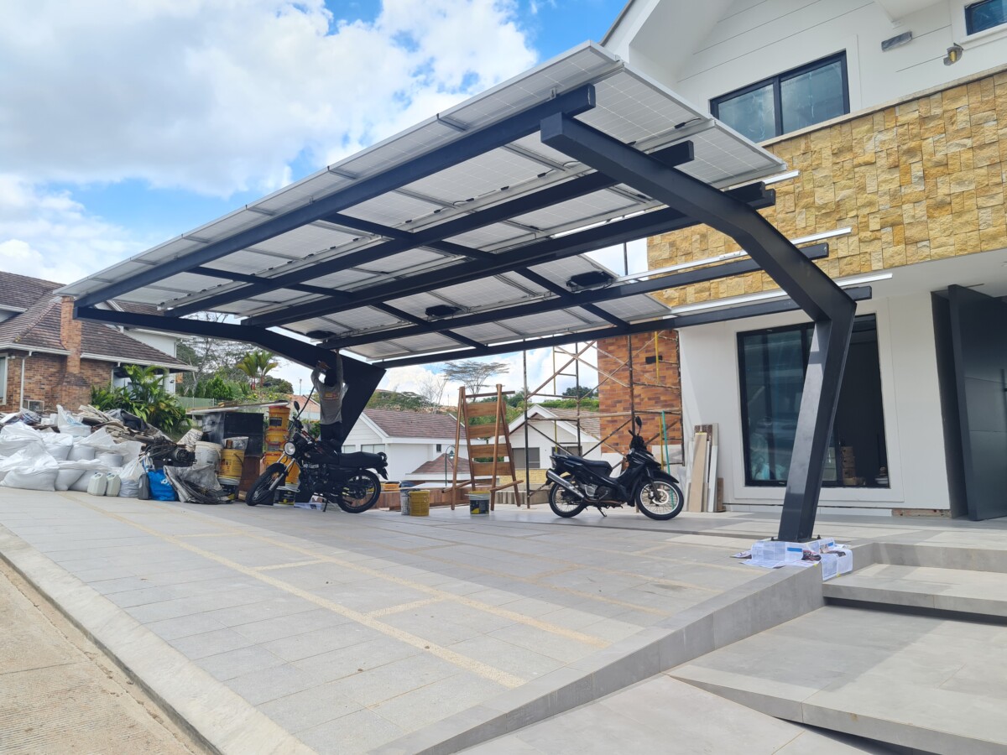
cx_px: 504
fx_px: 756
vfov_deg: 53.1
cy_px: 378
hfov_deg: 67.3
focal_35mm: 26
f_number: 1.8
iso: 50
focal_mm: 5.4
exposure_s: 1/1404
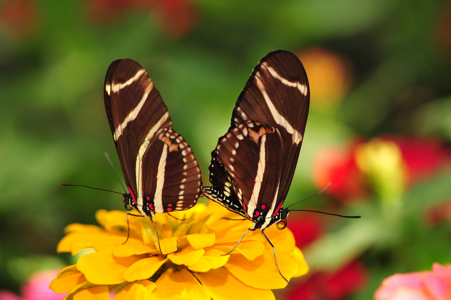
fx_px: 1315
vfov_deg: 13.0
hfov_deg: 19.5
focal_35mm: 105
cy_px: 150
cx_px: 226
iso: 200
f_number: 5.6
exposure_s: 1/125
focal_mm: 105
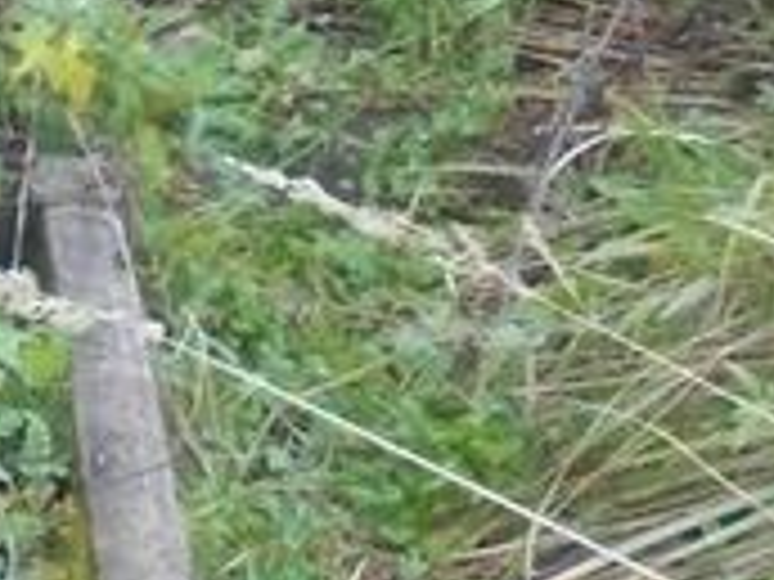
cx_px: -792
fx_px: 2706
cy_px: 94
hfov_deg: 13.7
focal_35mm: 121
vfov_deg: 12.2
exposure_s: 1/125
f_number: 3.5
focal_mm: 4.6
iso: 500
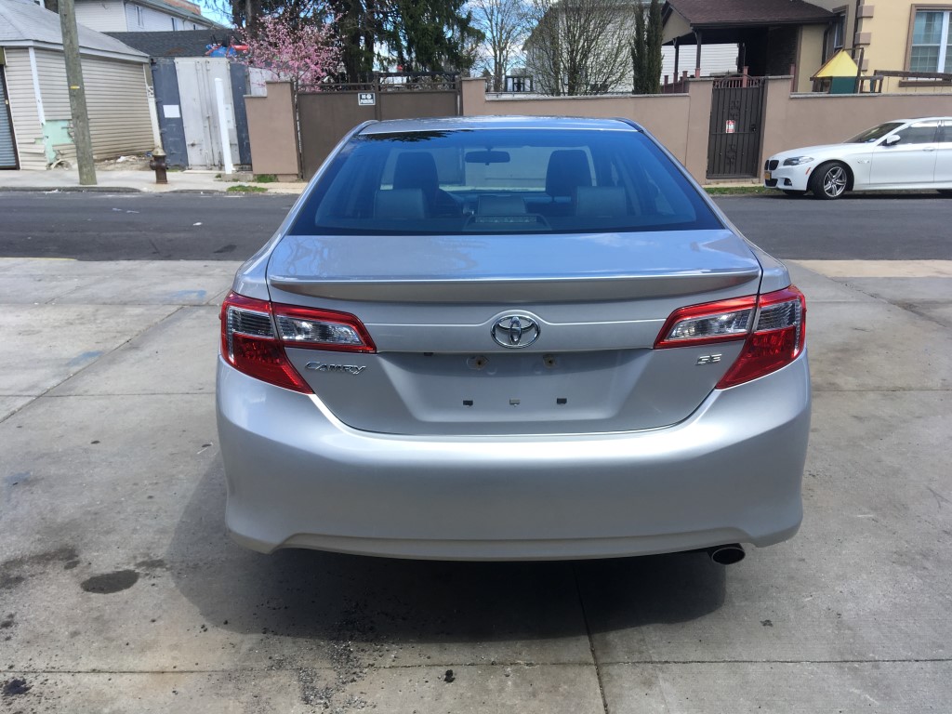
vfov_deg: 48.2
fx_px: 798
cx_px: 476
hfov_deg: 61.7
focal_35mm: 29
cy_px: 357
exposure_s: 1/578
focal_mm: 4.15
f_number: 2.2
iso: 25
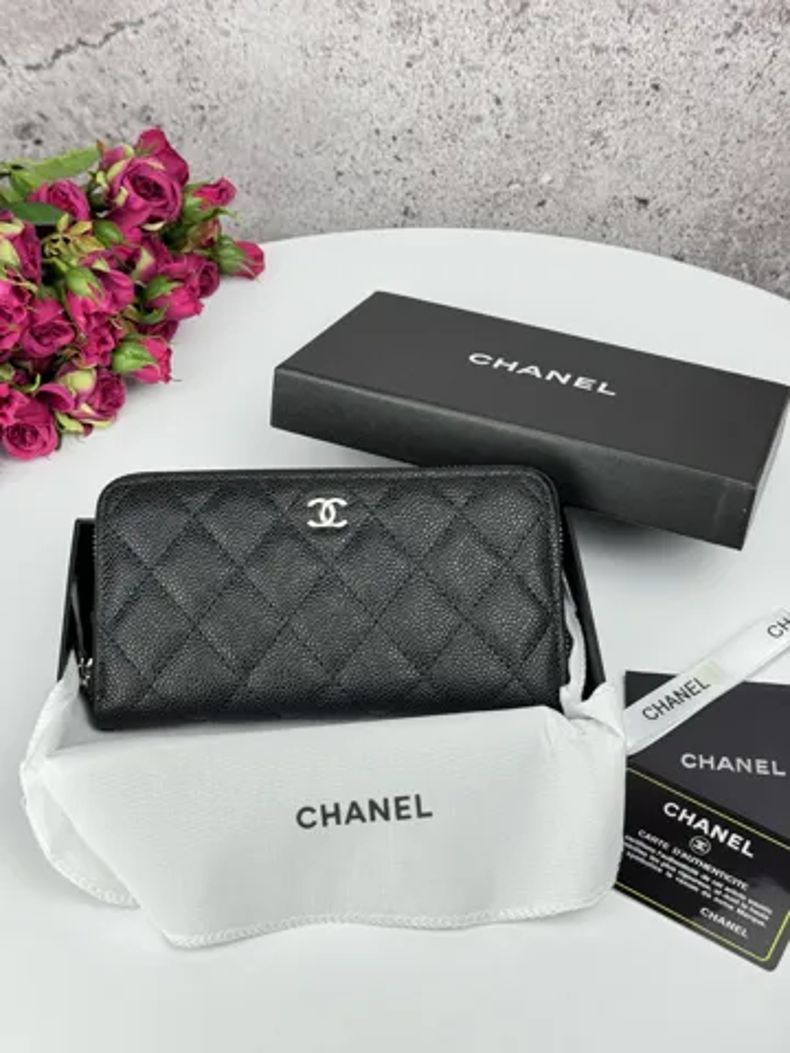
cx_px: 395
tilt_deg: -45.5
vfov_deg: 39.7
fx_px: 1461
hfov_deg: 30.3
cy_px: 526
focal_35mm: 48
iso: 64
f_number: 1.78
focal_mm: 6.76
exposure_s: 1/247
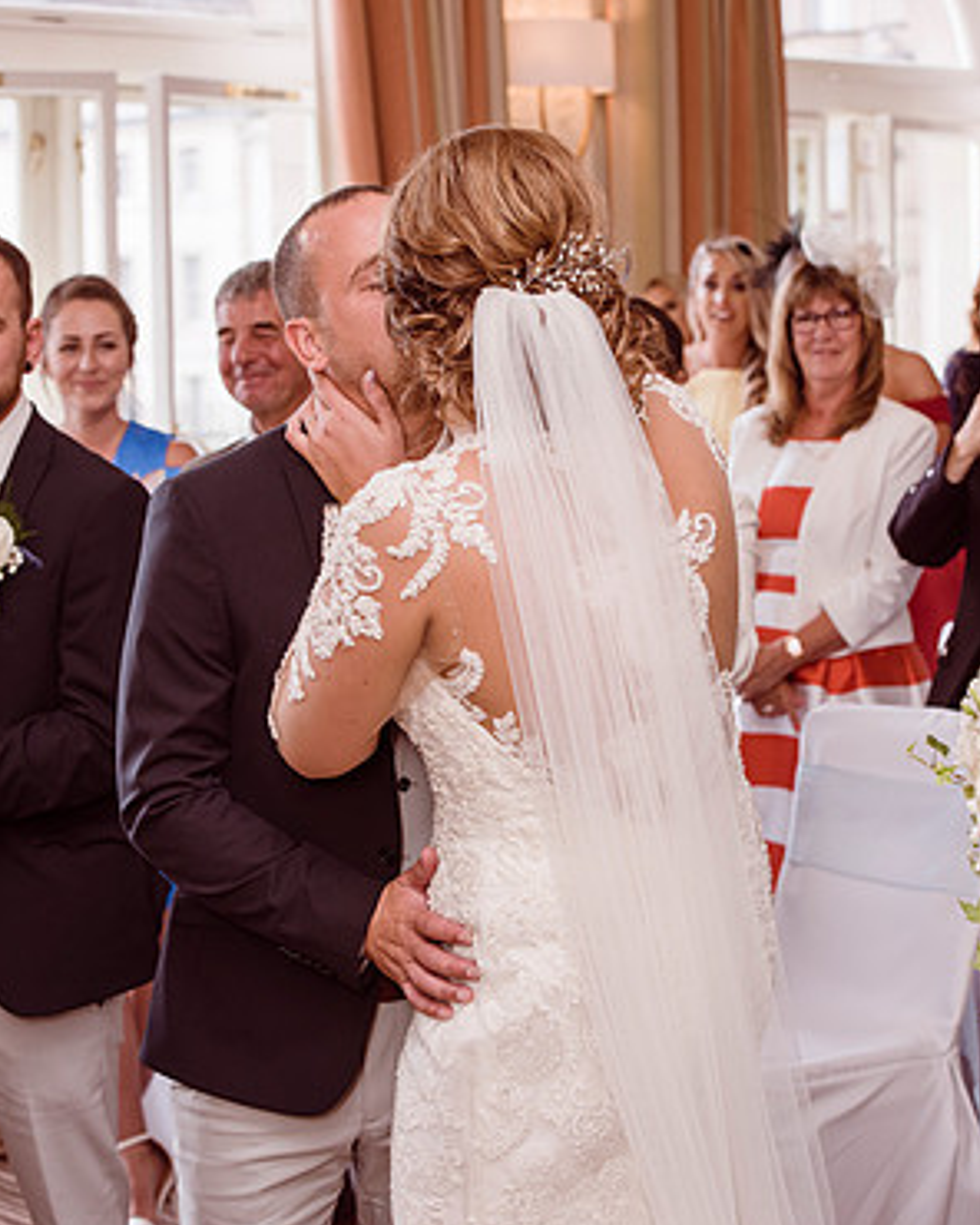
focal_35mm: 80
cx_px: 490
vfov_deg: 23.8
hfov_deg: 19.2
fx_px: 2900
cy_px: 530
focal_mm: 70
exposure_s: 1/200
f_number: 5.6
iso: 500
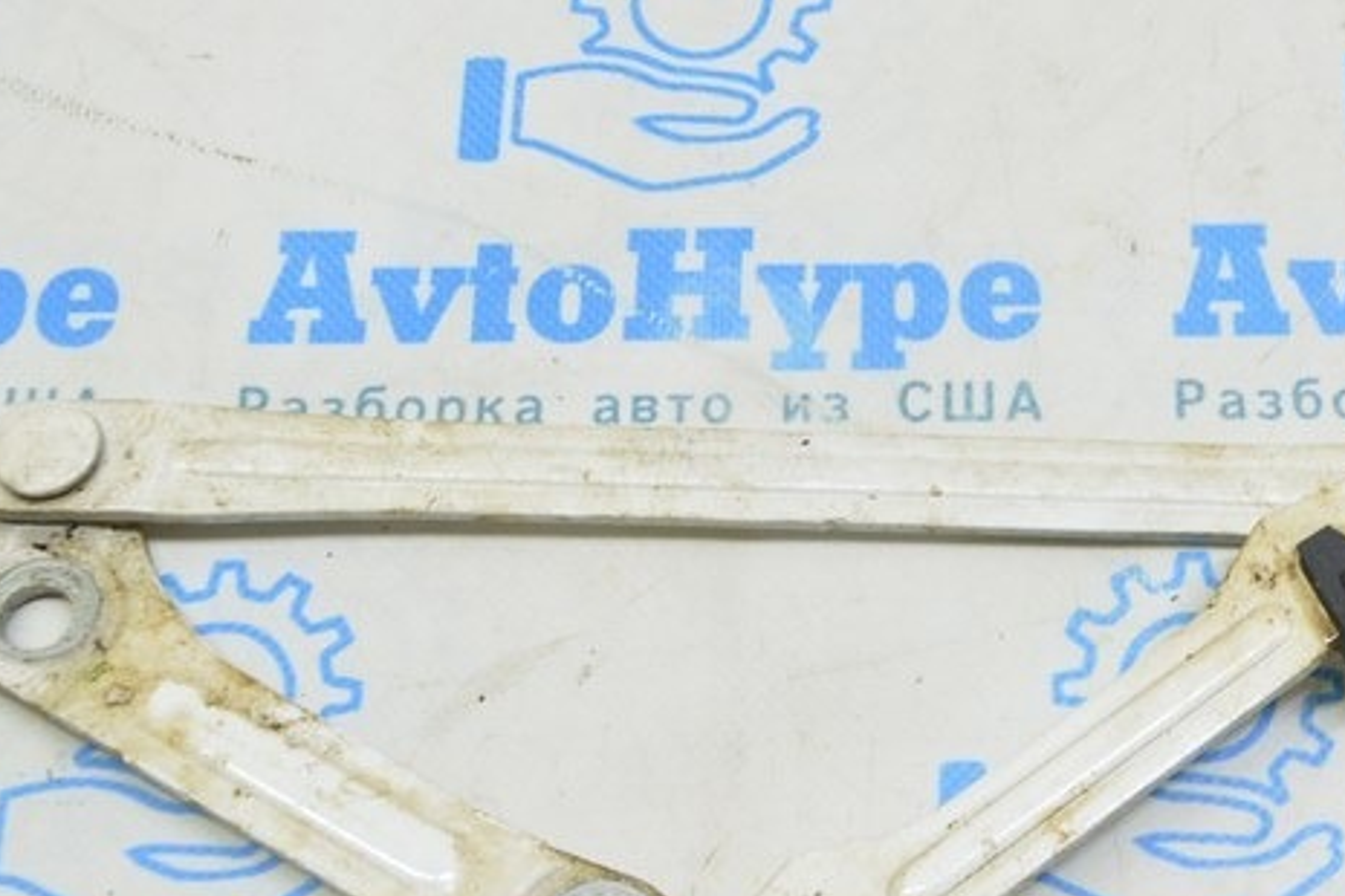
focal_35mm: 66
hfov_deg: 30.0
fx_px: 2466
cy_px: 519
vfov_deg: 20.6
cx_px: 1018
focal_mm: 20
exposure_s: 1/20
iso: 400
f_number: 5.6
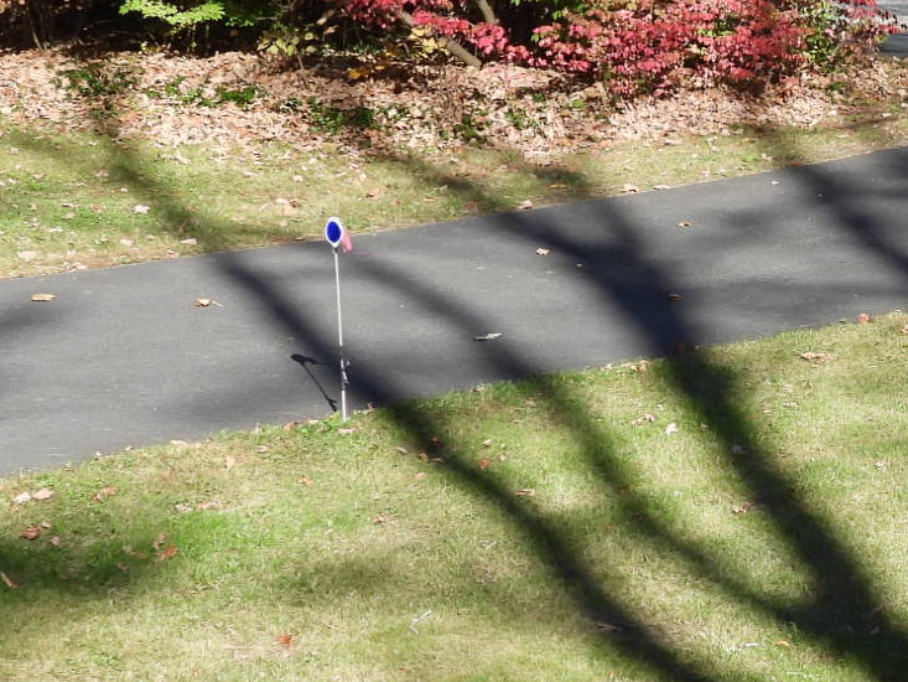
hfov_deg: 12.6
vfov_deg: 9.6
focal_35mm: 155
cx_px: 893
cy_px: 388
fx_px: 4066
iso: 100
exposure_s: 1/500
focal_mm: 8.9
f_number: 3.5
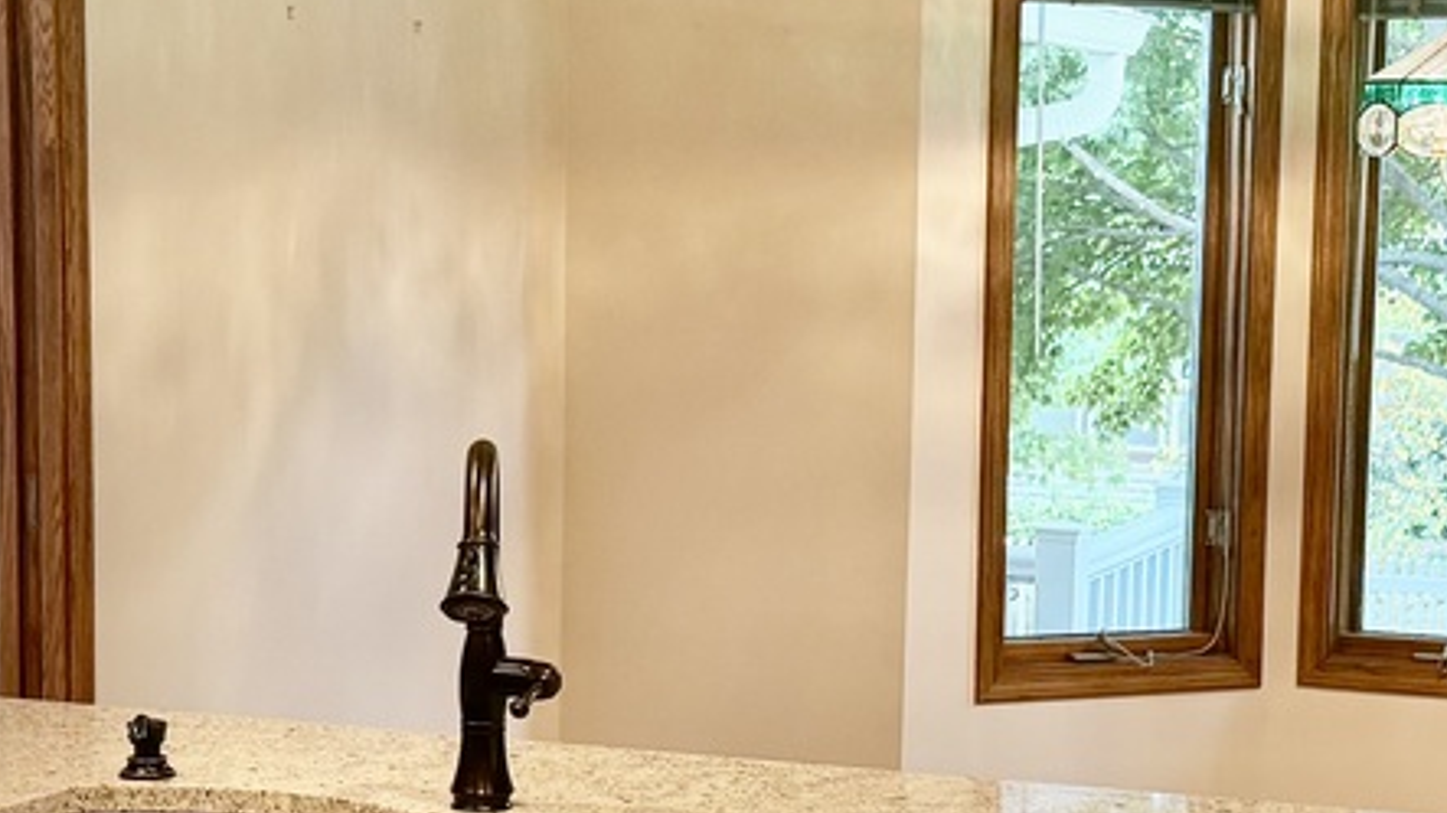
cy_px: 568
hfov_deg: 24.9
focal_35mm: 85
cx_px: 941
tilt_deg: -6.4
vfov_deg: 14.2
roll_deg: -1.8
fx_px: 3261
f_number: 1.78
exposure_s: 1/60
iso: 200
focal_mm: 6.76
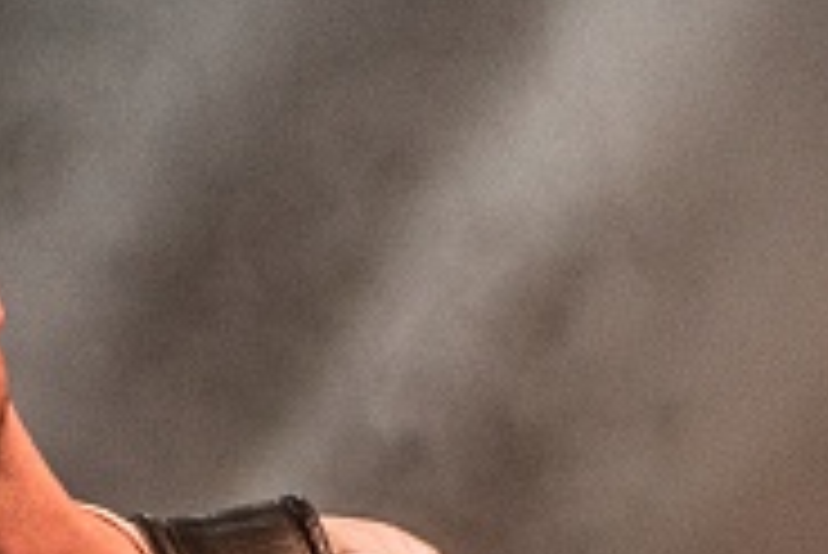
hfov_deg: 1.8
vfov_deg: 1.2
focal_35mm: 1173
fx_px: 26999
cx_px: 32
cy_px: 950
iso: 640
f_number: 2.8
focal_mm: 200
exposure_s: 1/100
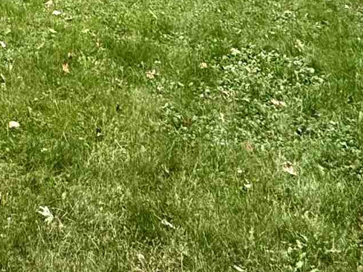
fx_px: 713
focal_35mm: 68
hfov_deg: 26.5
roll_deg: +1.6
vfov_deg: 15.4
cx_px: -29
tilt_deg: +14.6
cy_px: -328
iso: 40
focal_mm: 2.22
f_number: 2.2
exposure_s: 1/241
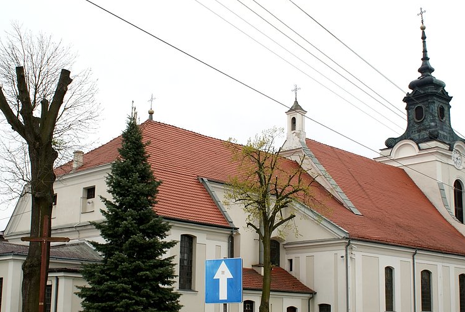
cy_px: 183
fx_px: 660
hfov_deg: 38.8
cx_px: 231
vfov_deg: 26.5
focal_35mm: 51
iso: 100
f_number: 6.3
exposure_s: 1/100
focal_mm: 28
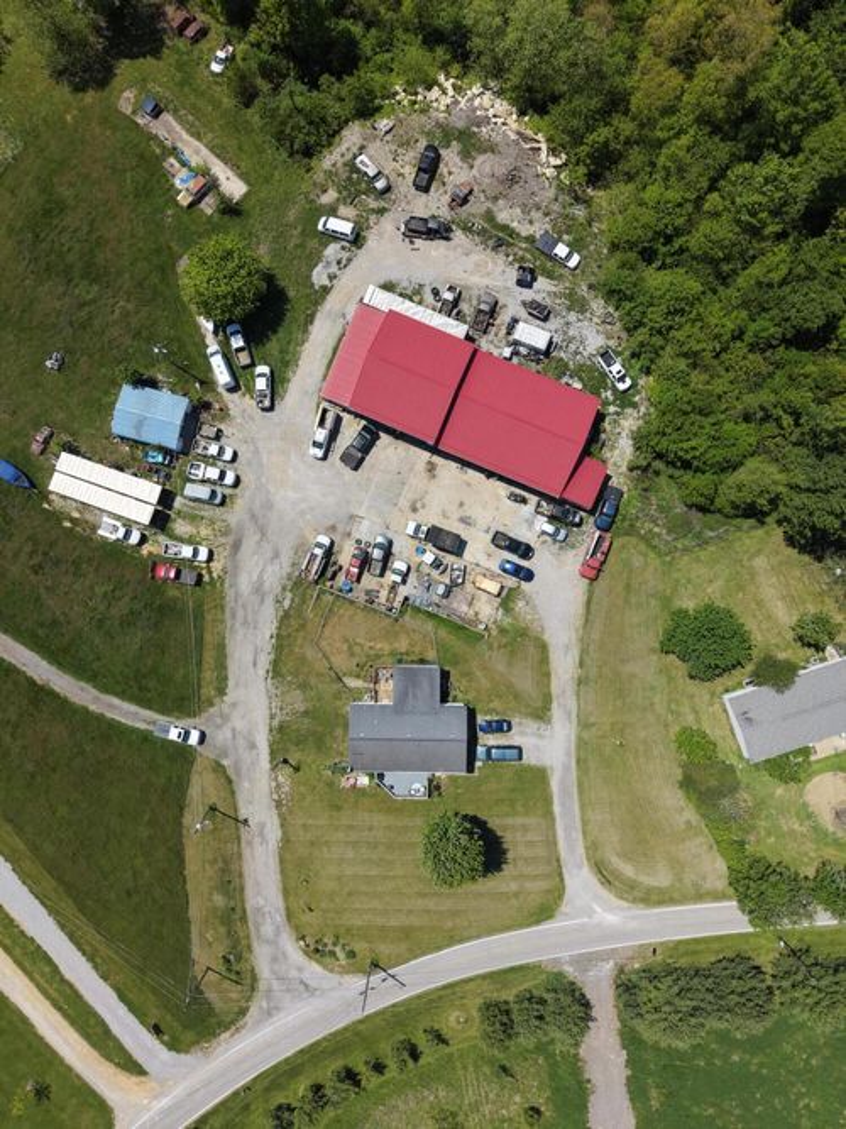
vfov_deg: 71.6
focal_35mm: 24
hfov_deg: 56.8
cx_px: 423
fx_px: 782
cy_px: 564
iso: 230
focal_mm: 8.67
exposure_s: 1/8000
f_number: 1.8
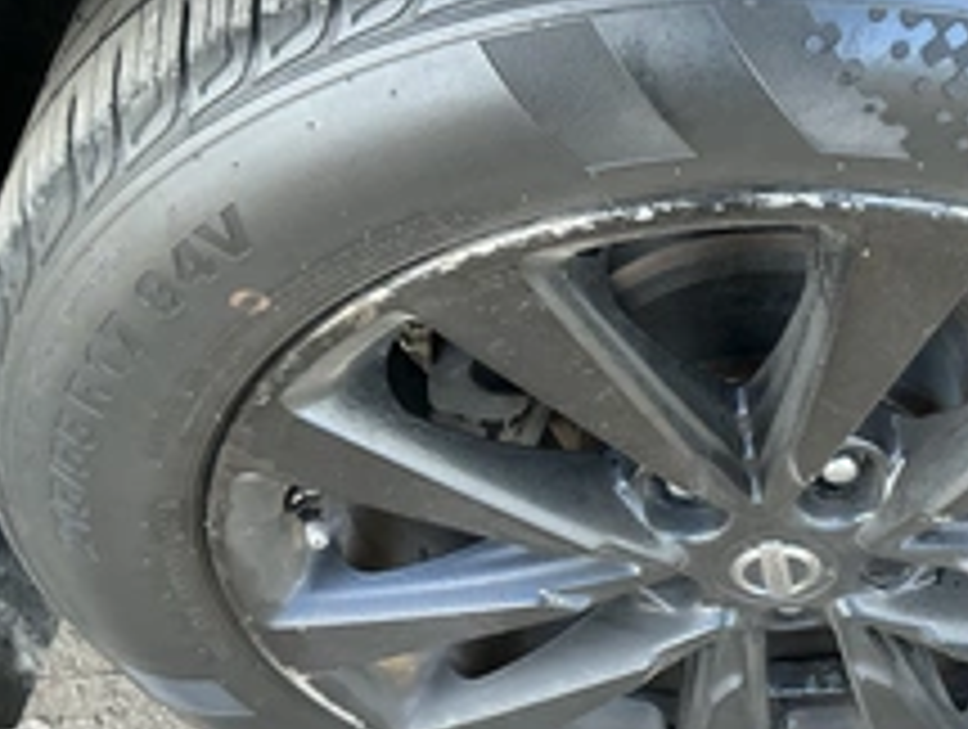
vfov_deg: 28.1
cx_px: 815
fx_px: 1457
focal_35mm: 52
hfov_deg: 35.2
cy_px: 387
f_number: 1.8
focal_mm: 3
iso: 64
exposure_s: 1/122
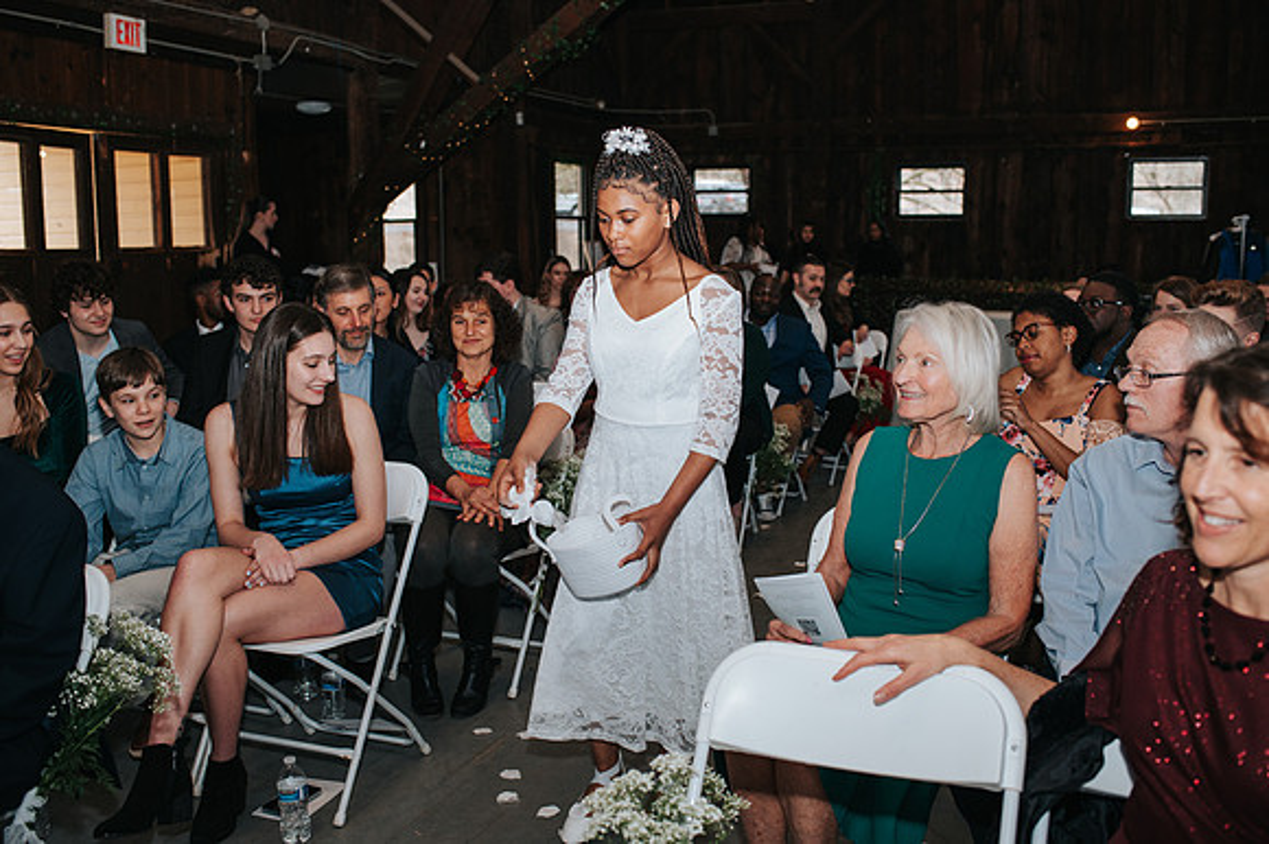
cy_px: 422
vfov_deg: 37.8
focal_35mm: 35
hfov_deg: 54.5
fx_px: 1233
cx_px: 634
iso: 1000
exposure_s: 1/200
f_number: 3.2
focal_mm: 35
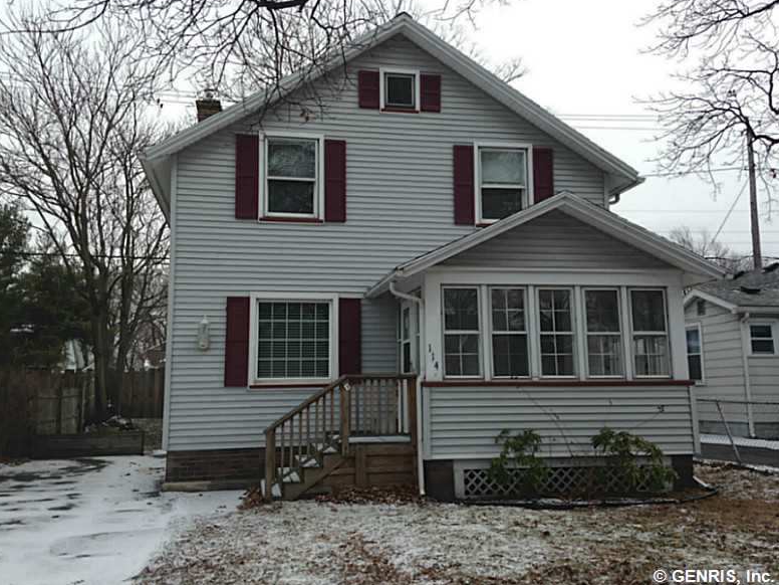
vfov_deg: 41.8
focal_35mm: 34
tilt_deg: +7.9
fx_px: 765
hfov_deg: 54.0
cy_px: 286
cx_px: 379
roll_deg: +1.1
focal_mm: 4.12
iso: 50
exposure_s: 1/834
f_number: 2.4
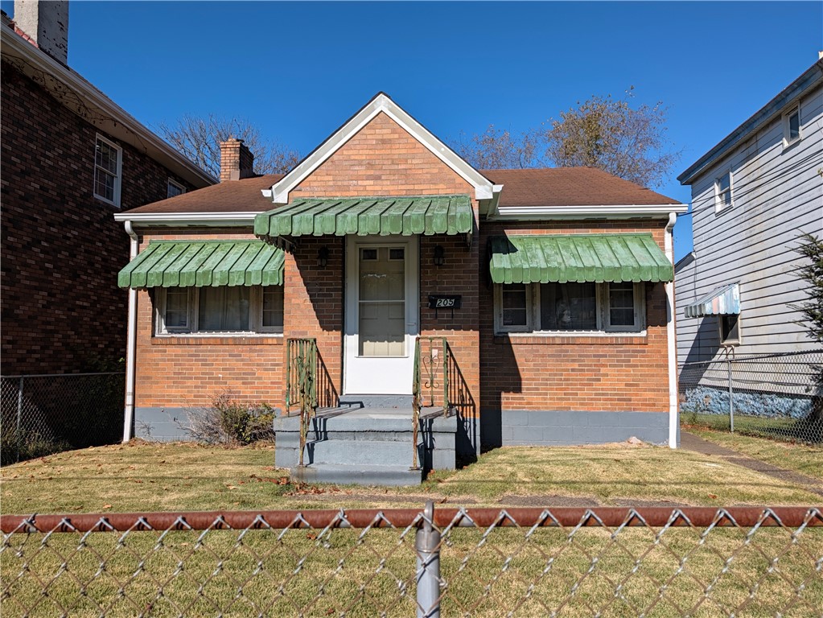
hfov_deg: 71.6
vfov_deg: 56.8
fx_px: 571
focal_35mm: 24
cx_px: 412
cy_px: 309
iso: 25
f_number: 1.68
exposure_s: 1/2740
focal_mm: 6.9
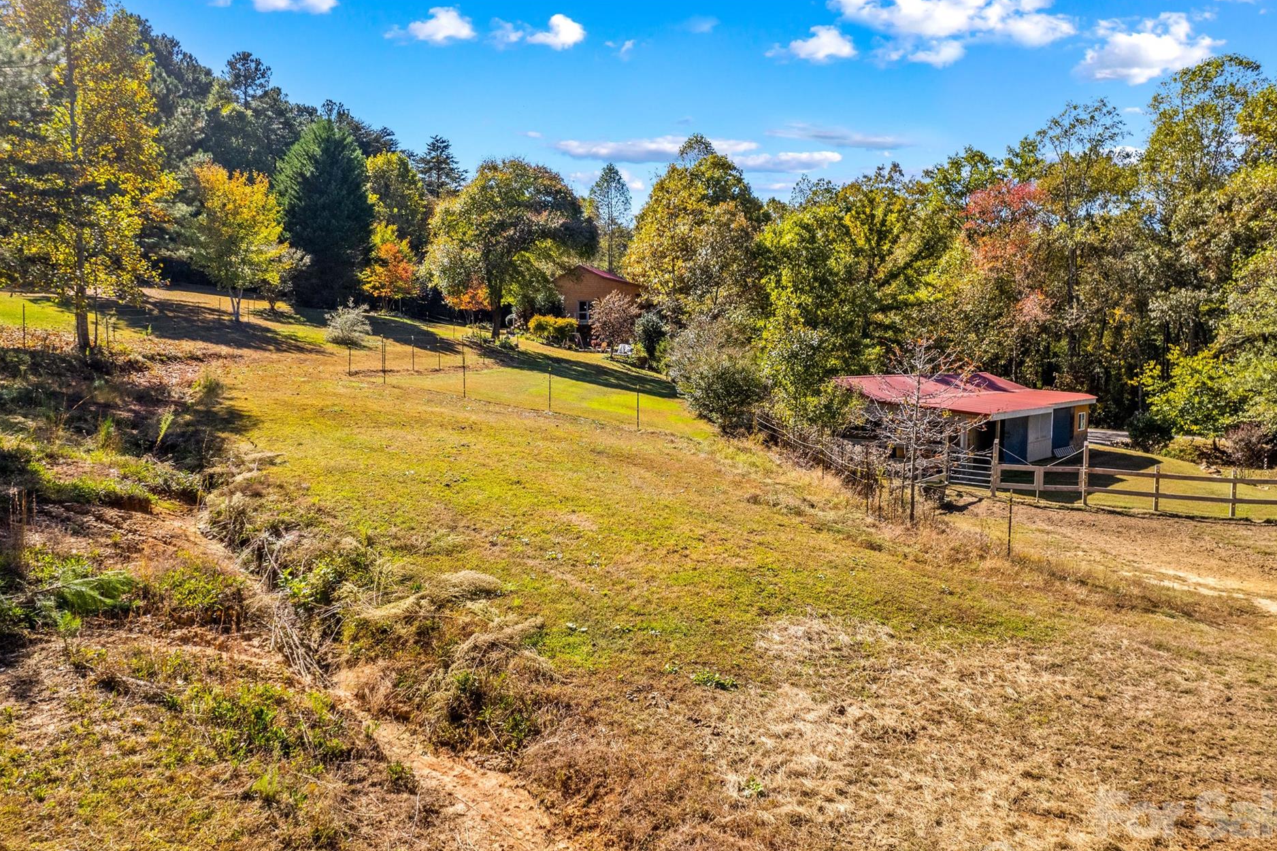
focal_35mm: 24
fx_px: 851
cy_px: 460
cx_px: 616
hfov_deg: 73.7
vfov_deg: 53.1
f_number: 2.8
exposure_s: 1/1250
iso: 140
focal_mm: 8.38
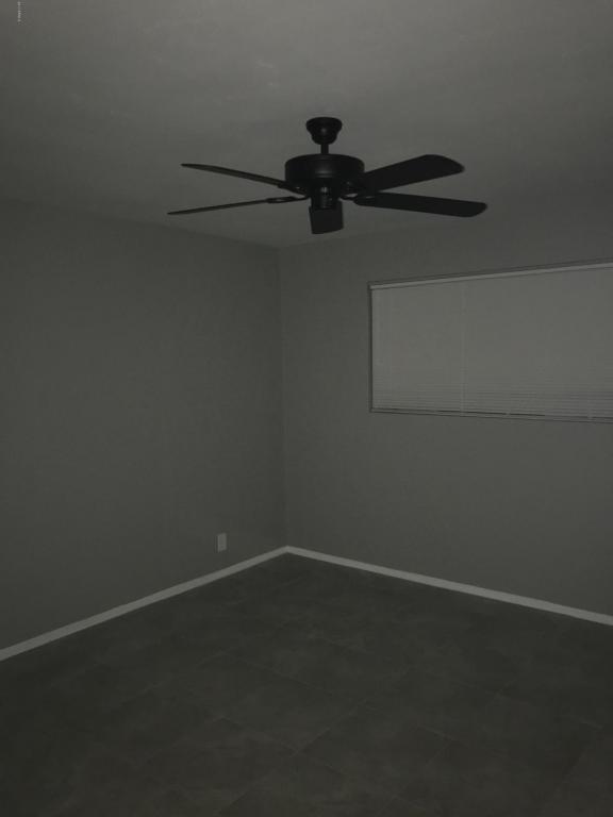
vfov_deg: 63.4
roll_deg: +1.1
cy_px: 408
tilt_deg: -3.6
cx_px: 306
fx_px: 661
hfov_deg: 49.7
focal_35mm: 28
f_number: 1.8
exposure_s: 1/16
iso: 80
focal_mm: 3.99
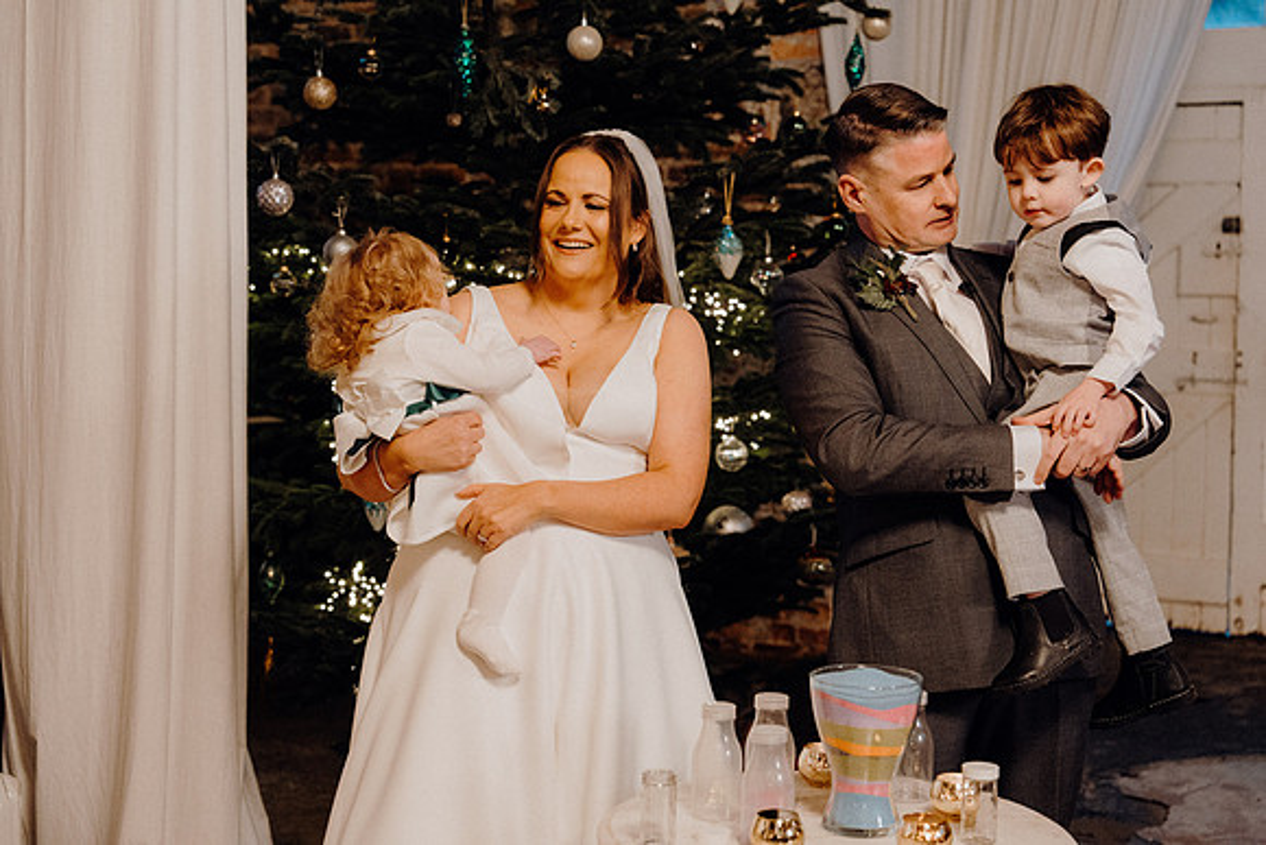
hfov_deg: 37.5
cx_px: 633
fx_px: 1864
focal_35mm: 53
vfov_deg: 25.5
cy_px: 422
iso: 4000
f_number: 3.5
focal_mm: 53
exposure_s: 1/160
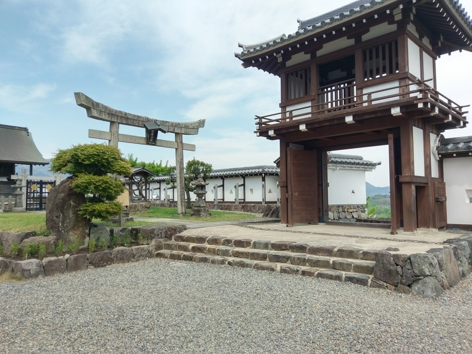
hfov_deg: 67.3
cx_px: 236
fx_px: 355
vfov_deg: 53.1
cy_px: 177
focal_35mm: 26
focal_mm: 4.58
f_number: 1.8
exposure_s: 1/990
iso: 100
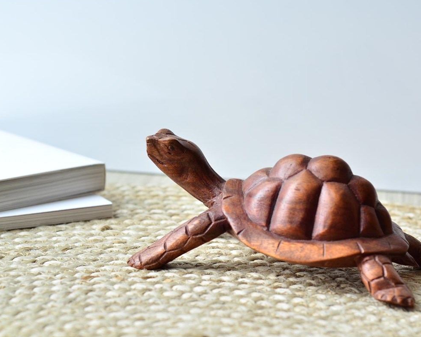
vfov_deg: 17.9
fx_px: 1072
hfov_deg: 22.2
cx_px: 247
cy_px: 168
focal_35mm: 86
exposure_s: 1/250
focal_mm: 50
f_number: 3.2
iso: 800
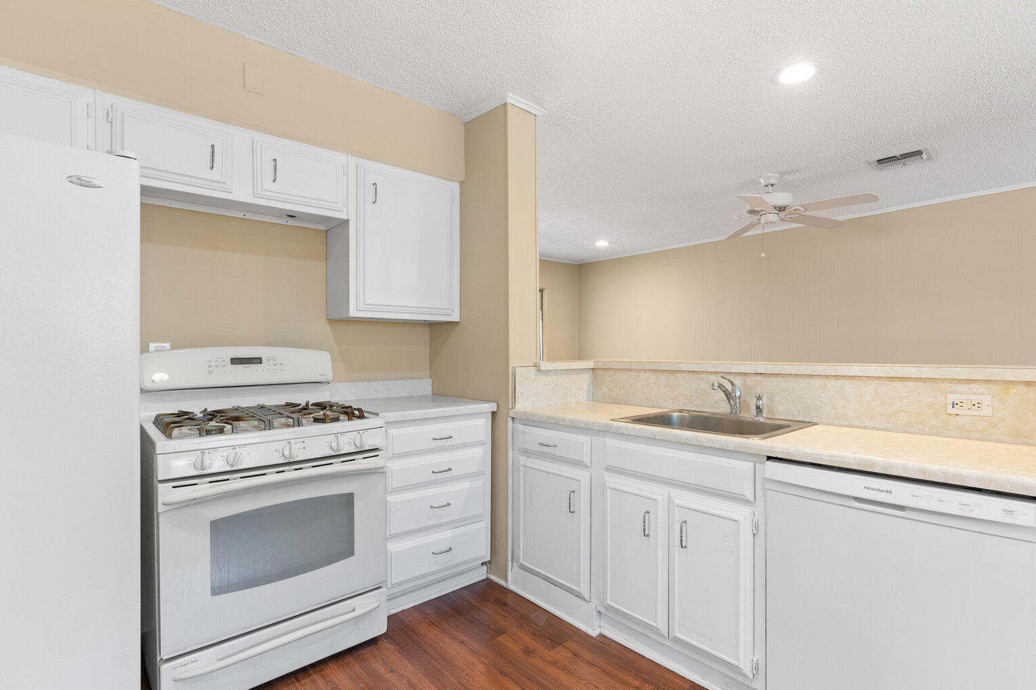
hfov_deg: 93.3
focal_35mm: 17
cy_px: 349
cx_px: 522
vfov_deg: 70.4
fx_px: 489
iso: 320
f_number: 7.1
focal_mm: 16
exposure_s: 1/4
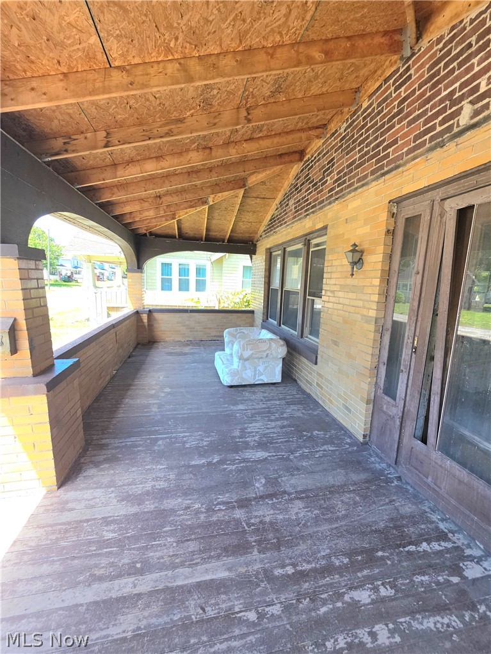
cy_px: 327
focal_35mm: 13
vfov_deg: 106.2
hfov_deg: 89.9
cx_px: 246
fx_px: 246
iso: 32
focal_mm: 2.2
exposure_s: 1/120
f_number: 1.9
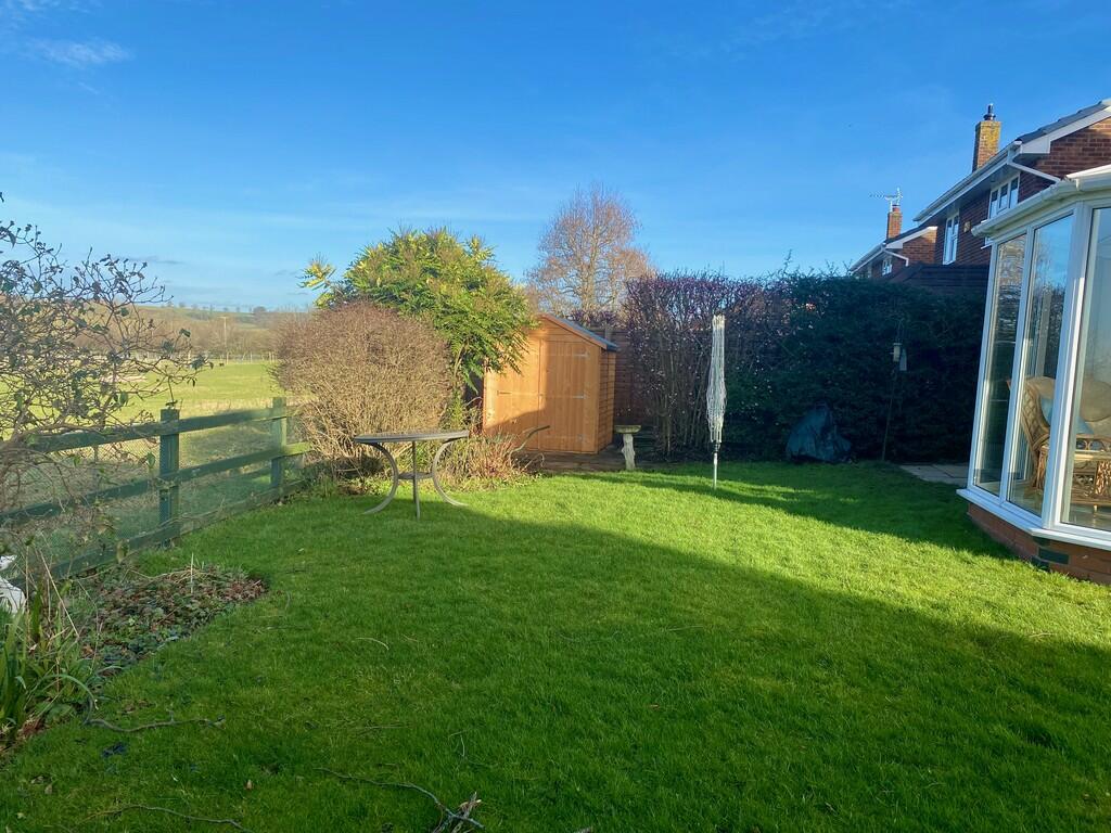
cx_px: 556
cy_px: 416
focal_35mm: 26
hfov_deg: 67.3
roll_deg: -2.9
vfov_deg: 53.1
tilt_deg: -4.4
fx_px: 834
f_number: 1.8
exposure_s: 1/1504
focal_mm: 4.25
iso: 32
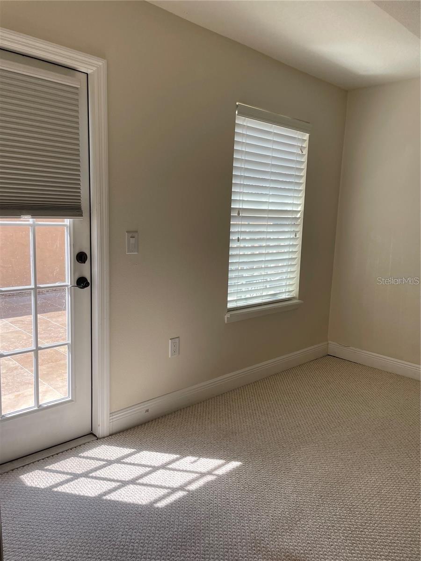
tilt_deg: -8.4
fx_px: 422
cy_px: 280
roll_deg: -2.7
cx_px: 210
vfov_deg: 67.3
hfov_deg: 53.1
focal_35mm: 26
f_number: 1.6
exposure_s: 1/550
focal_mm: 4.2
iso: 32
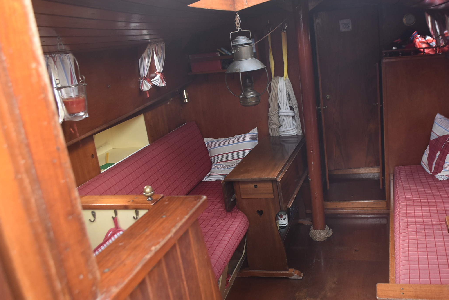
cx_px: 273
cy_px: 157
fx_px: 412
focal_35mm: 33
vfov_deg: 40.0
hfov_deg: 56.7
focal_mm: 18
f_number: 4.5
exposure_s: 1/80
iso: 400
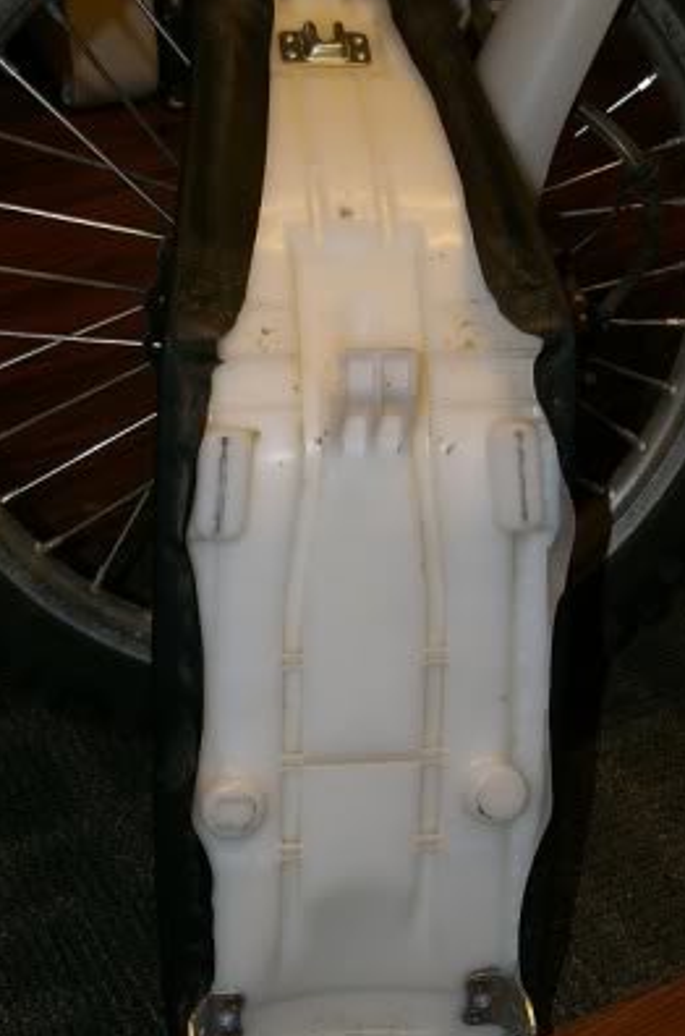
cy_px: 582
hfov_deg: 21.5
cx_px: 376
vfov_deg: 31.9
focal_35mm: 63
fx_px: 1807
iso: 400
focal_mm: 26
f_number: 4.5
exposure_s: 1/45
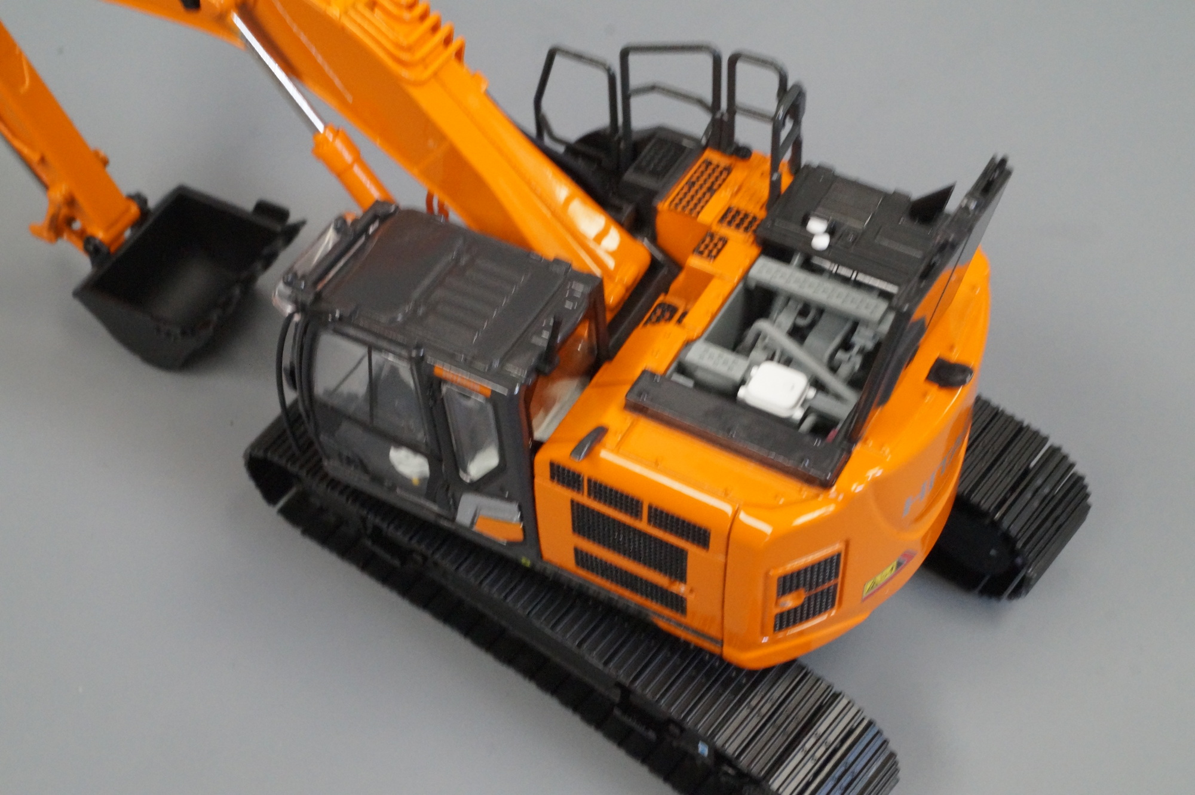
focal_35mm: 45
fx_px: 1493
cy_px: 398
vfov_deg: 29.8
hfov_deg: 43.6
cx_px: 598
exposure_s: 1/25
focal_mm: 30
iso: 3200
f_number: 18
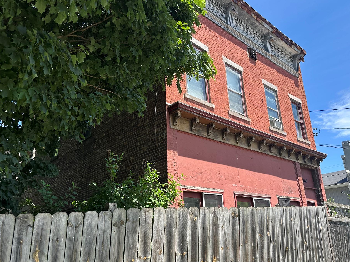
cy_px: 138
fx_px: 273
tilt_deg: +20.5
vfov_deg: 51.3
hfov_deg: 65.2
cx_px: 192
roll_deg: +4.8
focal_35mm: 27
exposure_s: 1/1751
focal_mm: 6.86
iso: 80
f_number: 1.78
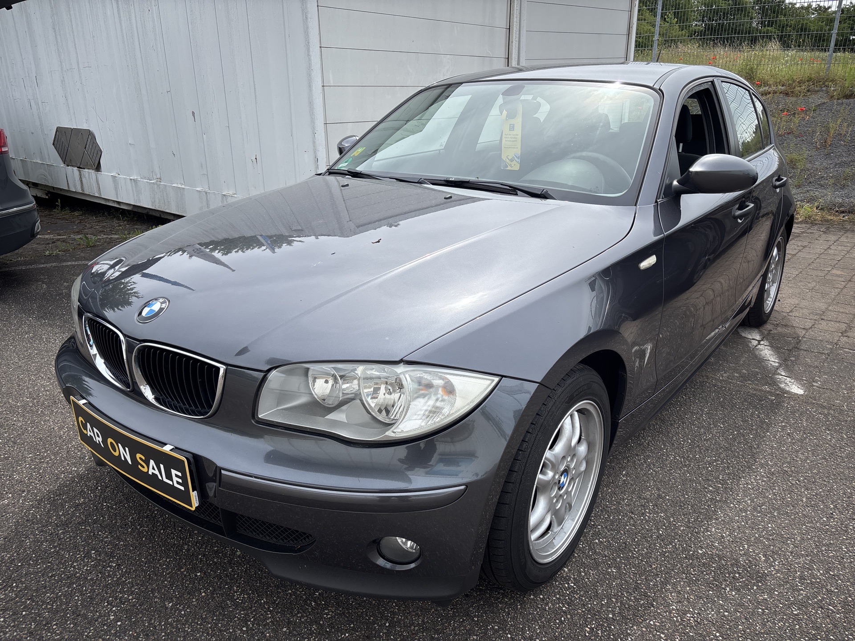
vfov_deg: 53.1
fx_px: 642
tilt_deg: -19.7
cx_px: 428
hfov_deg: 67.3
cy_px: 320
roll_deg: +0.3
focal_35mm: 26
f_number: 1.6
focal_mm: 5.96
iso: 50
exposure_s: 1/2451
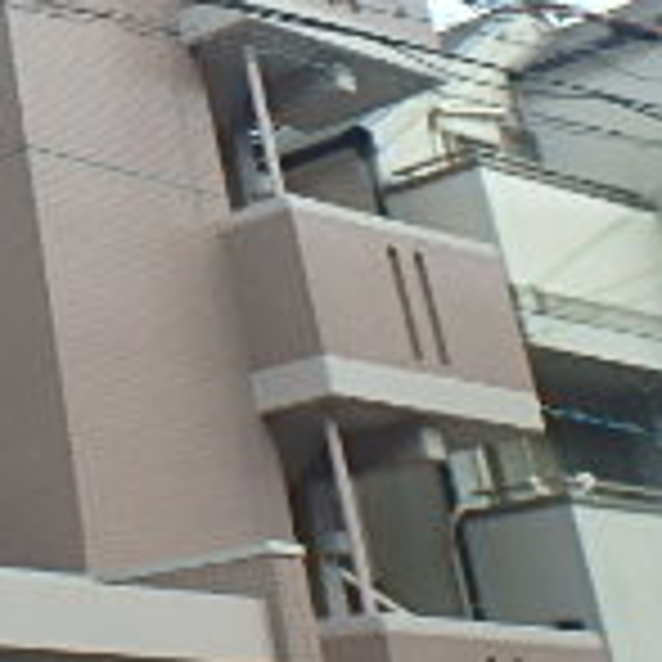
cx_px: -509
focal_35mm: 81
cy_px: -153
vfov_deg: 20.0
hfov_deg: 17.6
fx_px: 1753
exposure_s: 1/125
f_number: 6
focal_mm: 3.7
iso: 125
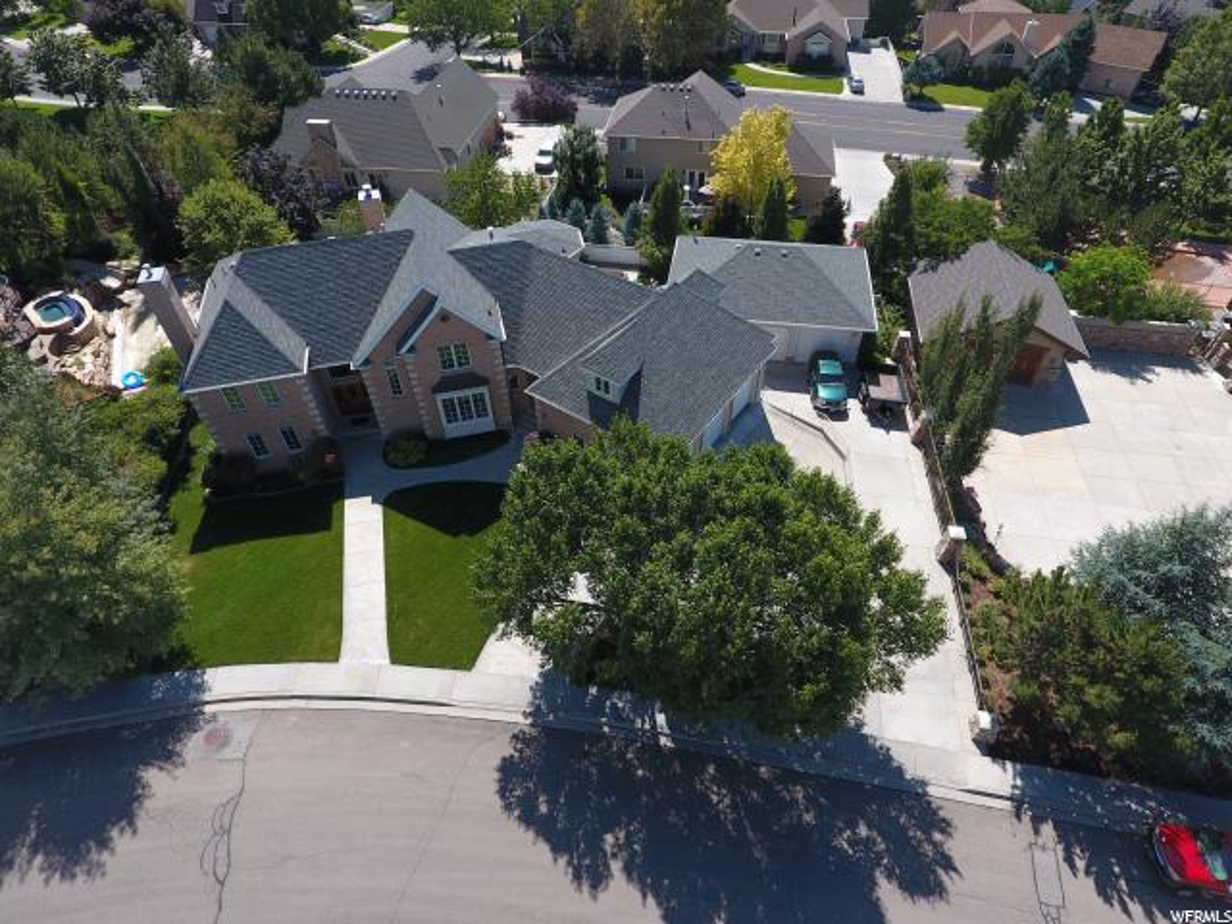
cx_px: 616
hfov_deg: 81.7
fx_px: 712
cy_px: 462
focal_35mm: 20
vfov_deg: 66.0
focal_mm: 3.61
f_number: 2.8
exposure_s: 1/657
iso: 100
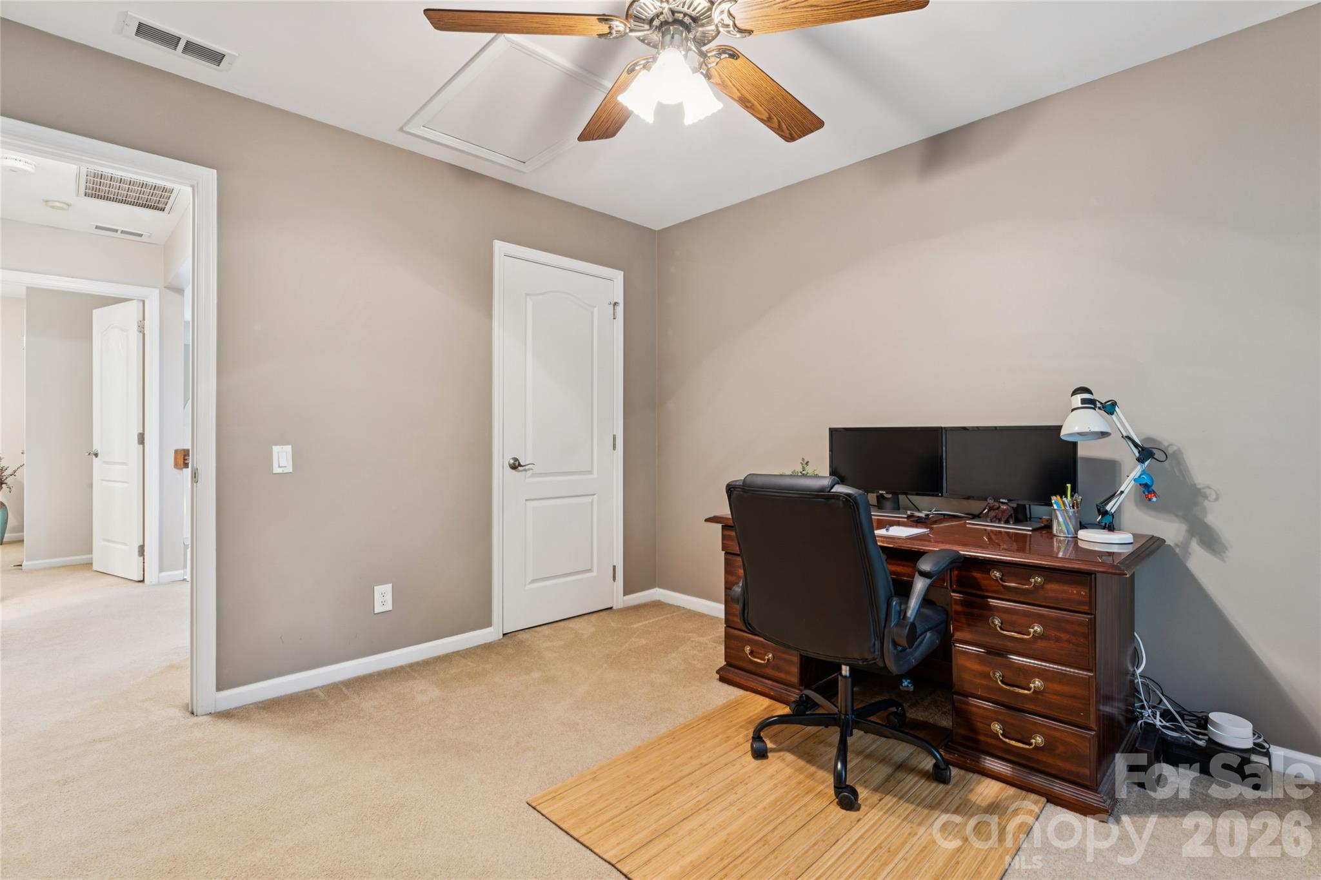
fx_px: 609
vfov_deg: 71.7
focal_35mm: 17
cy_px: 440
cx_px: 660
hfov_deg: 94.6
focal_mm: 16.6
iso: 100
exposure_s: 3.2
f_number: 13
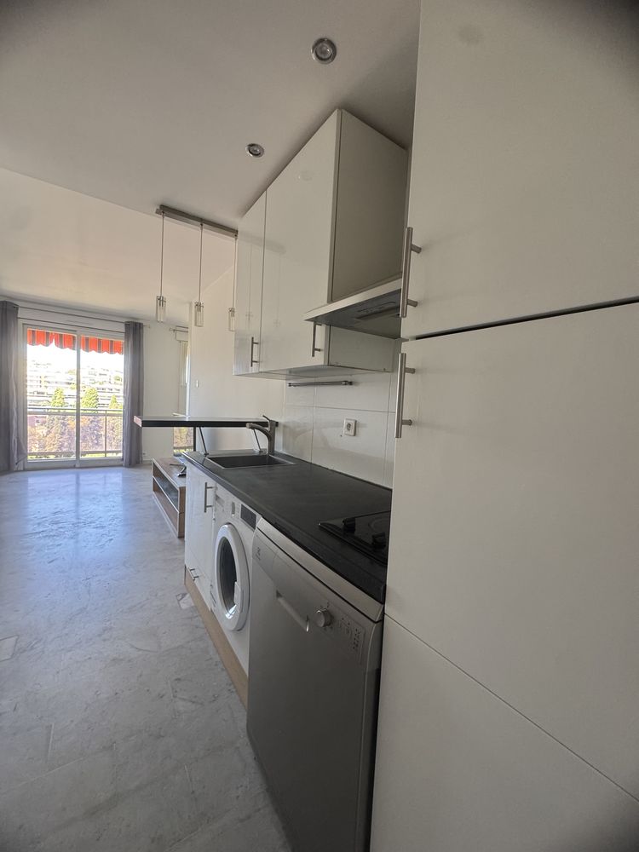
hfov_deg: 85.7
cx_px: 320
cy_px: 426
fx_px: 345
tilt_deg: -3.6
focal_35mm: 14
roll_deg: -3.1
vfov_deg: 102.1
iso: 200
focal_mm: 2.22
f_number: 2.2
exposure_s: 1/99
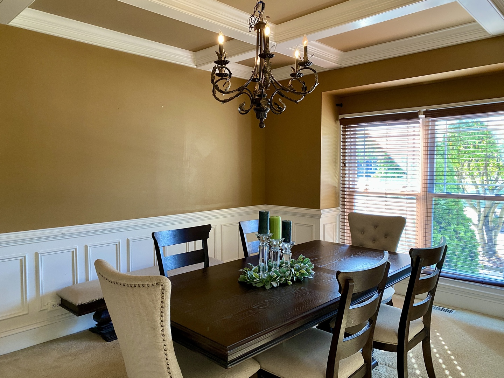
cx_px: 252
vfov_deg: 53.1
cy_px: 189
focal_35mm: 26
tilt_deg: -4.5
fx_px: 379
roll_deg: -0.2
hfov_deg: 67.3
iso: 200
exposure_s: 1/60
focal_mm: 4.25
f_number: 1.8
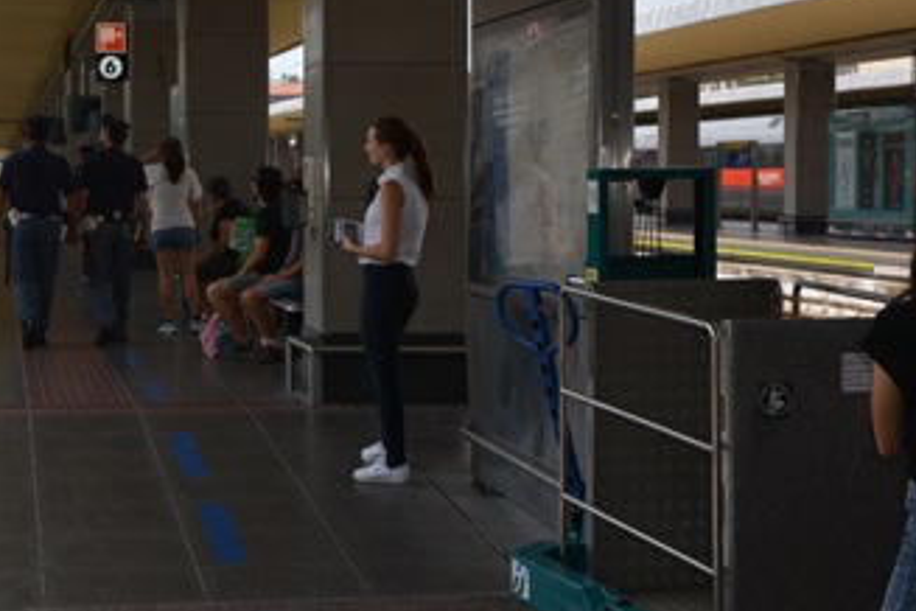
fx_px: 2315
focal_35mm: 91
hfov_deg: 21.8
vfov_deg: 15.0
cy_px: 200
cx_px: 67
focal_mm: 31
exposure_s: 1/200
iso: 100
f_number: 9
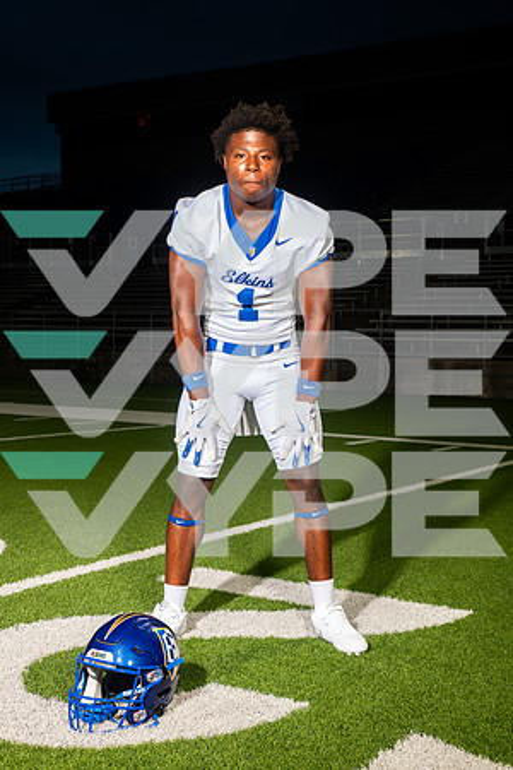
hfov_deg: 28.1
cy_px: 385
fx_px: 1026
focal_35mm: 48
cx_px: 256
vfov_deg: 41.1
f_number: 7.1
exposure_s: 1/320
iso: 800
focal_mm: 48
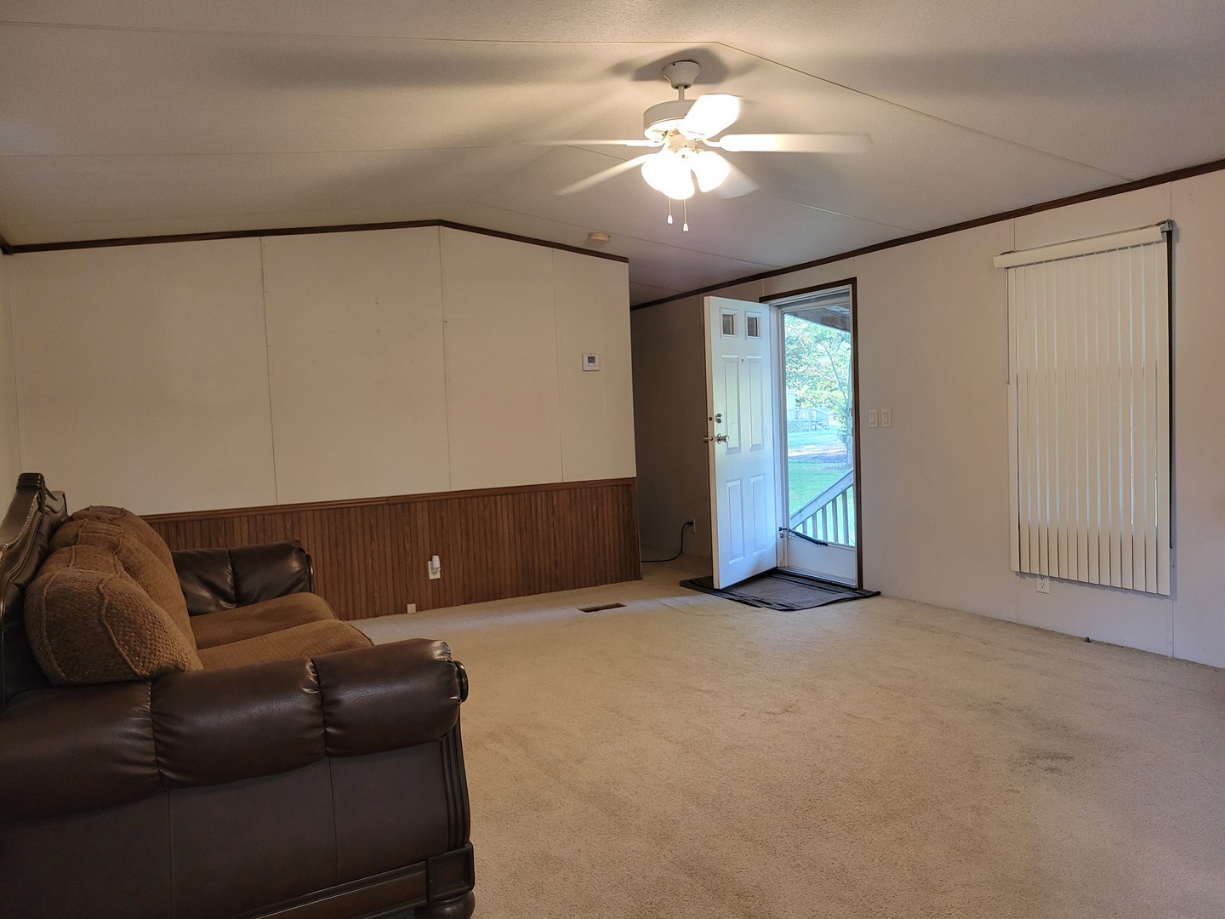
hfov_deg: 67.3
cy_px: 460
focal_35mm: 26
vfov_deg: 53.1
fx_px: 920
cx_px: 612
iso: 320
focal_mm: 5.4
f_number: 1.8
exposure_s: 1/120
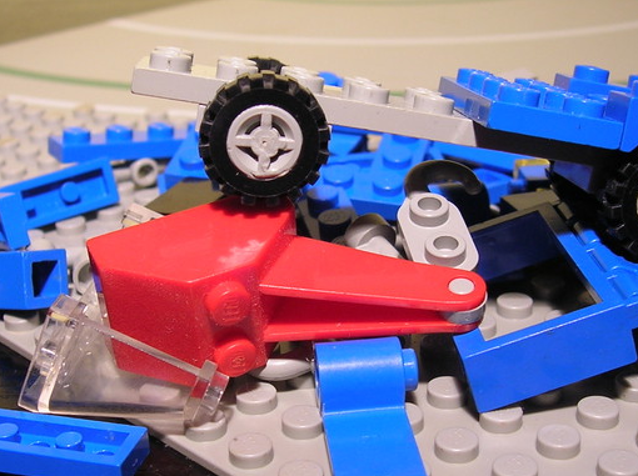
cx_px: 358
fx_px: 1104
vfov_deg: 24.3
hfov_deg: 32.2
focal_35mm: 60
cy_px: 289
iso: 50
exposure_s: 1/9.1
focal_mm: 5.7
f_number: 2.9
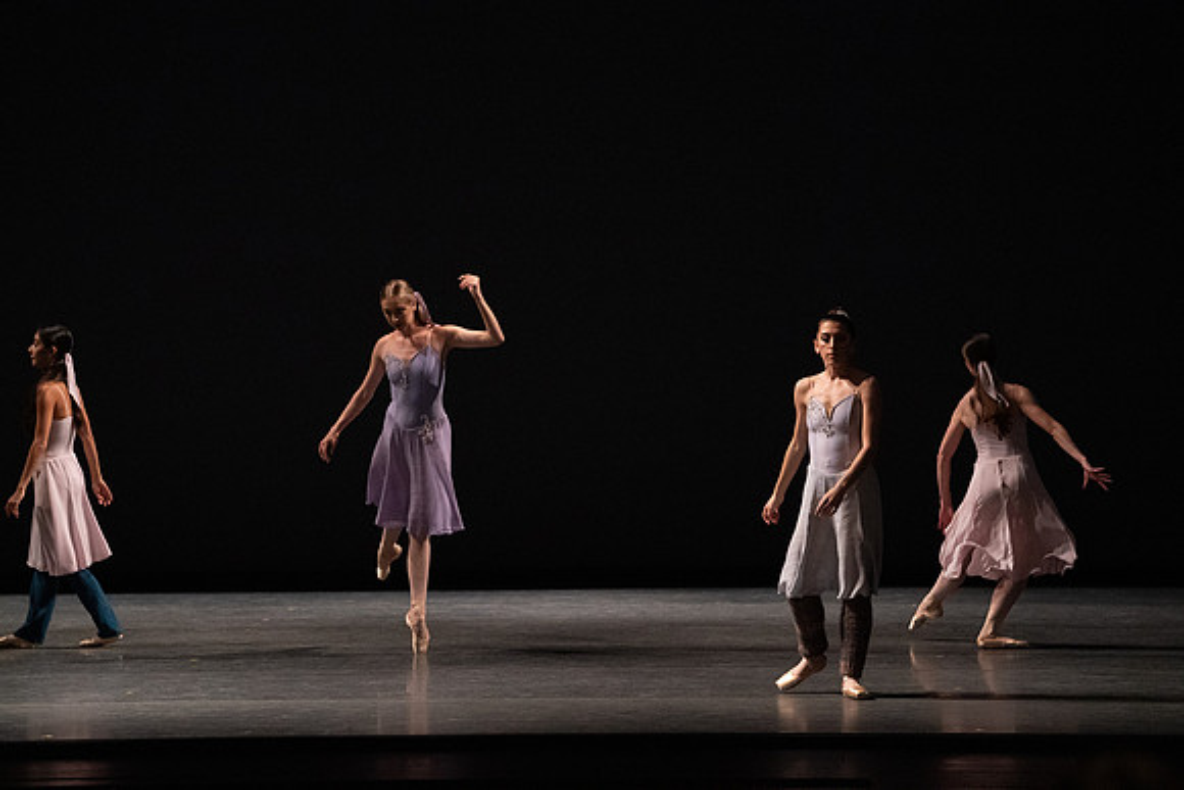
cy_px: 395
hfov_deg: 12.9
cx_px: 592
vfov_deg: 8.6
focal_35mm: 159
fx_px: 5230
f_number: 5.6
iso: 12800
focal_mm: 159
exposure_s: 1/400
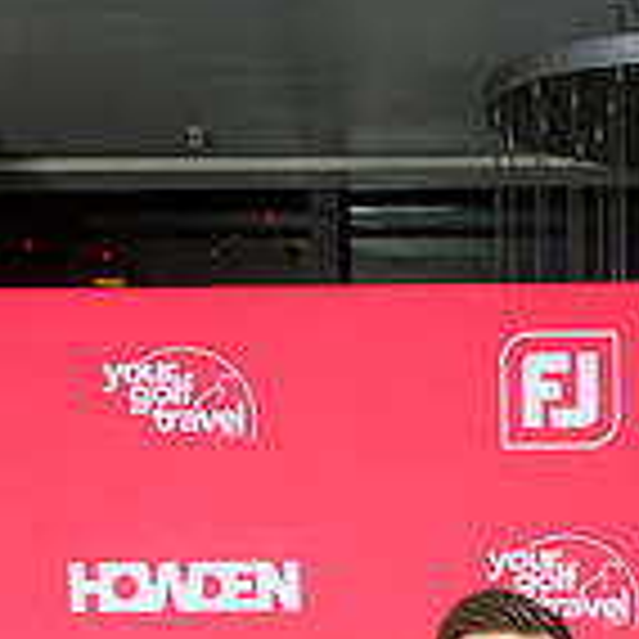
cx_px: 670
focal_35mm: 113
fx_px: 2360
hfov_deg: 15.1
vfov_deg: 14.3
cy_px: 994
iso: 250
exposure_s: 1/125
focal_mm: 42
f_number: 5.6
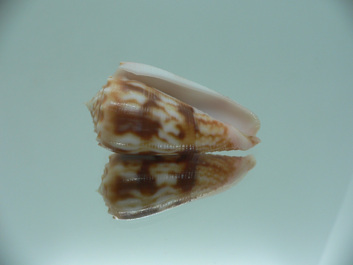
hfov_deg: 52.6
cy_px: 132
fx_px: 357
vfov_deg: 40.7
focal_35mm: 35
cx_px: 176
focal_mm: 4.6
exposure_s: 1/60
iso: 80
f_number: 2.8
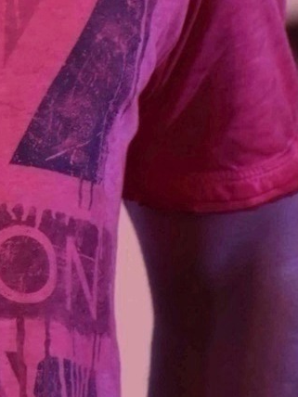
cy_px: -270
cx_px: -249
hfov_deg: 1.6
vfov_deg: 2.2
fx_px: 10560
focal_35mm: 920
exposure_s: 1/125
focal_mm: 140
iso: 1250
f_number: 5.6
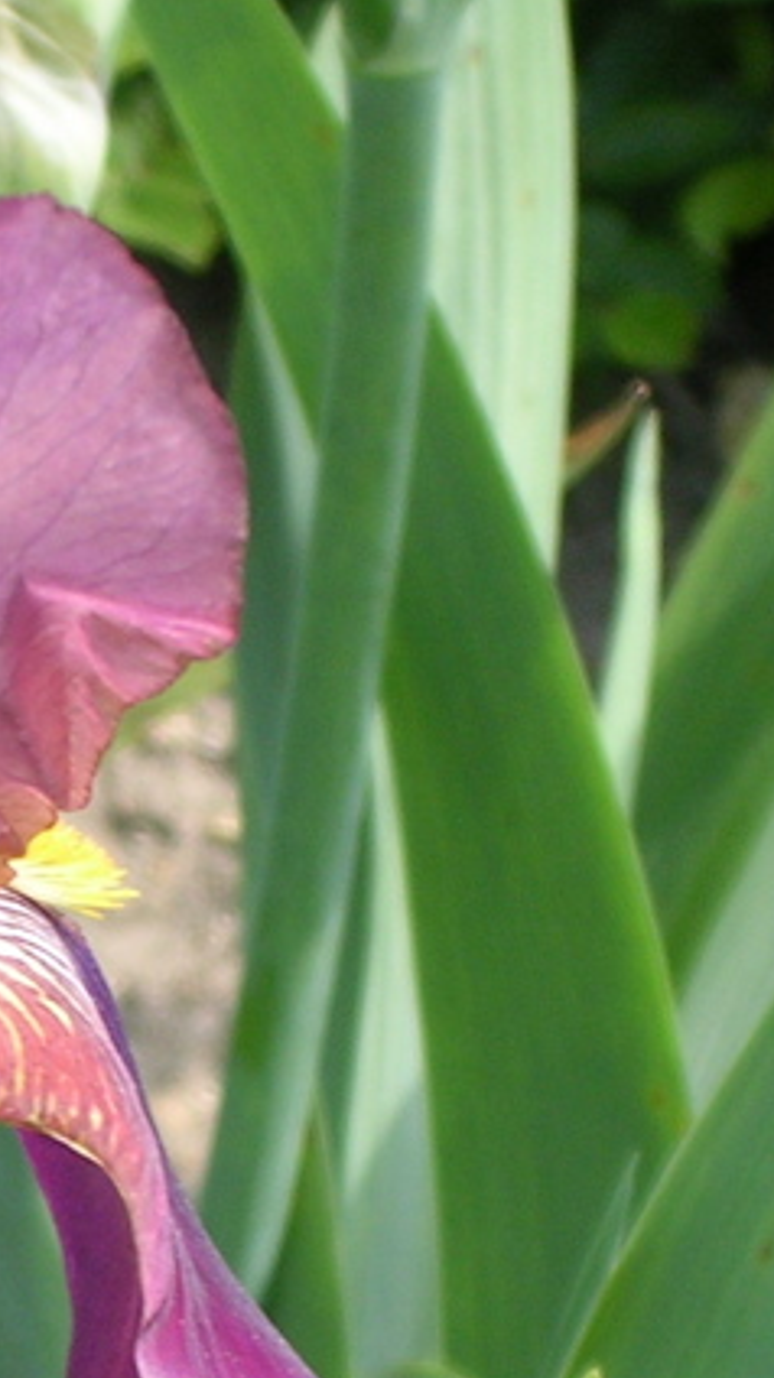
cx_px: 20
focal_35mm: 250
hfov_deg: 4.8
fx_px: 9136
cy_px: 1141
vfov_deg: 8.6
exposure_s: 1/85.7
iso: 50
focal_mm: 14.5
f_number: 4.4
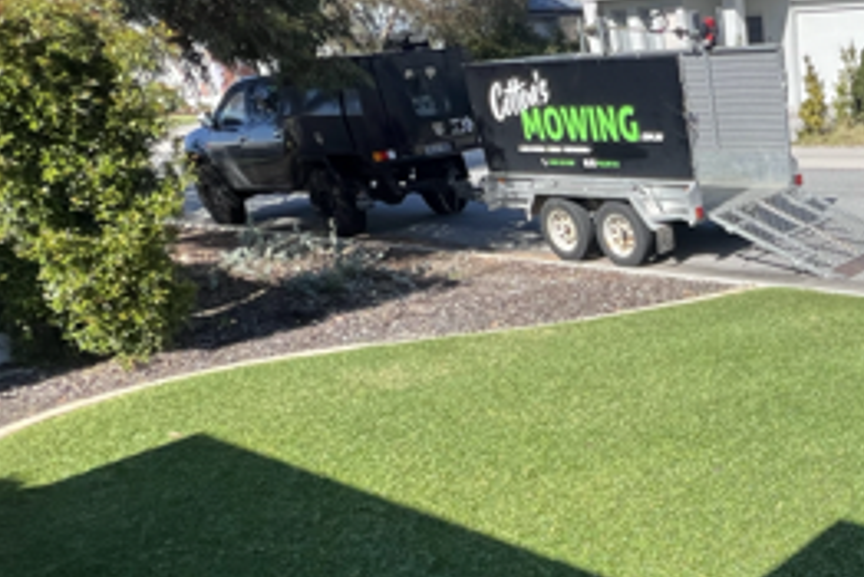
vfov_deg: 36.2
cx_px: 838
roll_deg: +3.3
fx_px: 792
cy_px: 570
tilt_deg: -30.6
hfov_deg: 48.5
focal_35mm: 33
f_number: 1.8
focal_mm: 1.57
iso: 32
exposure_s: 1/951
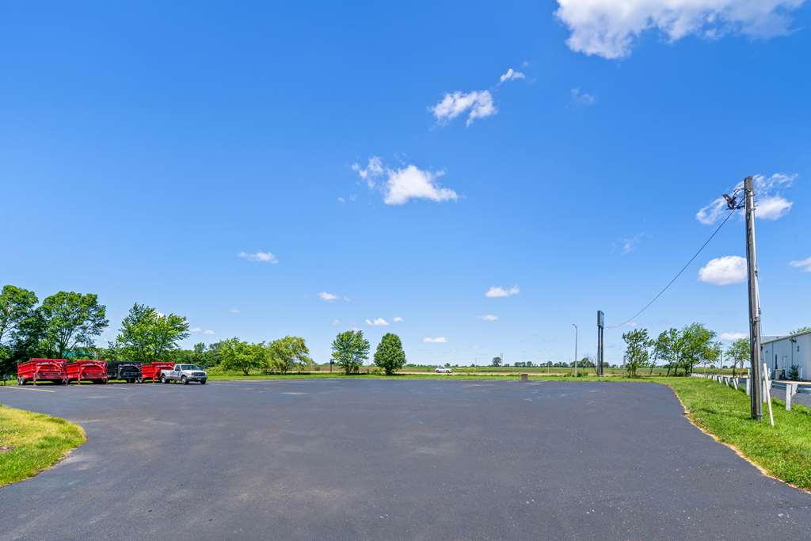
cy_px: 270
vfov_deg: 70.5
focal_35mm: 17
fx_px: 383
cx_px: 406
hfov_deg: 93.3
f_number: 11
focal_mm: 17
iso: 100
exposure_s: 1/160
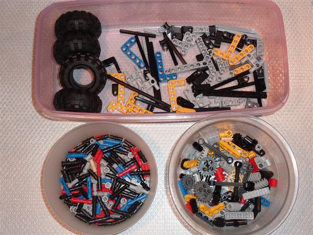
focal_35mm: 45
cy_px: 118
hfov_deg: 42.1
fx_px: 407
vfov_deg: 32.2
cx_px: 156
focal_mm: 7.3
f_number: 3.7
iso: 100
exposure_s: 1/30
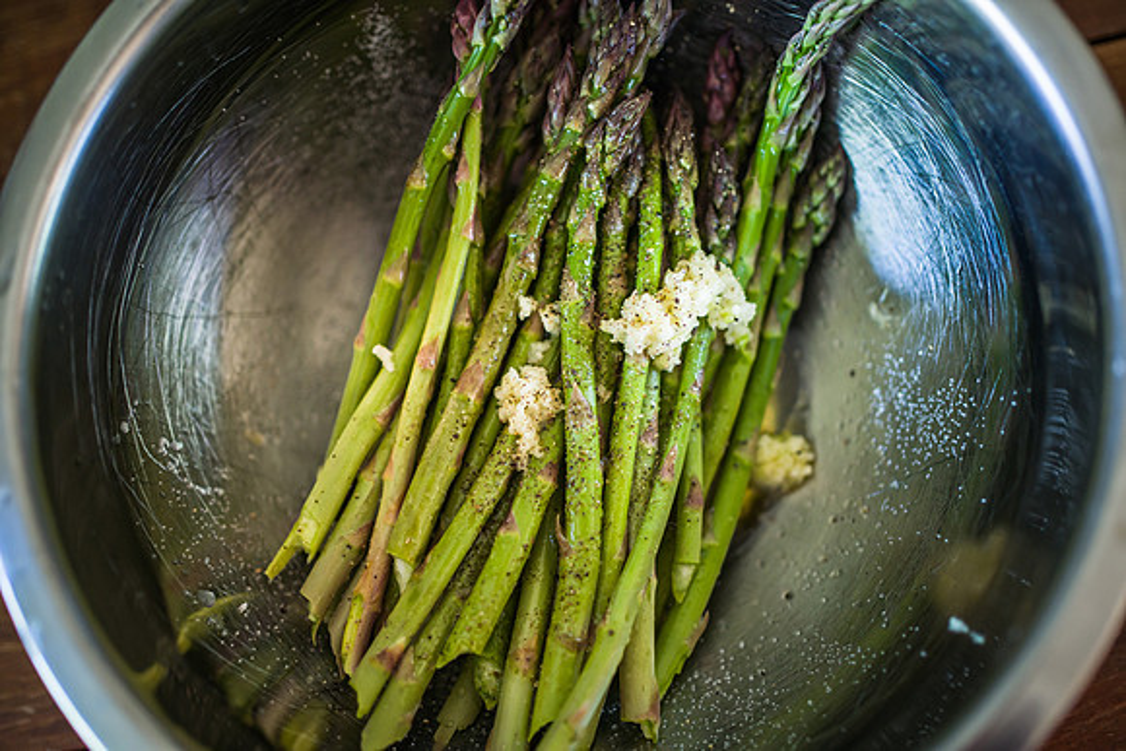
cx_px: 563
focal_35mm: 35
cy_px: 376
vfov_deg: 37.9
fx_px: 1095
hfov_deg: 54.4
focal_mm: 35
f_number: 2
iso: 1250
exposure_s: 1/160
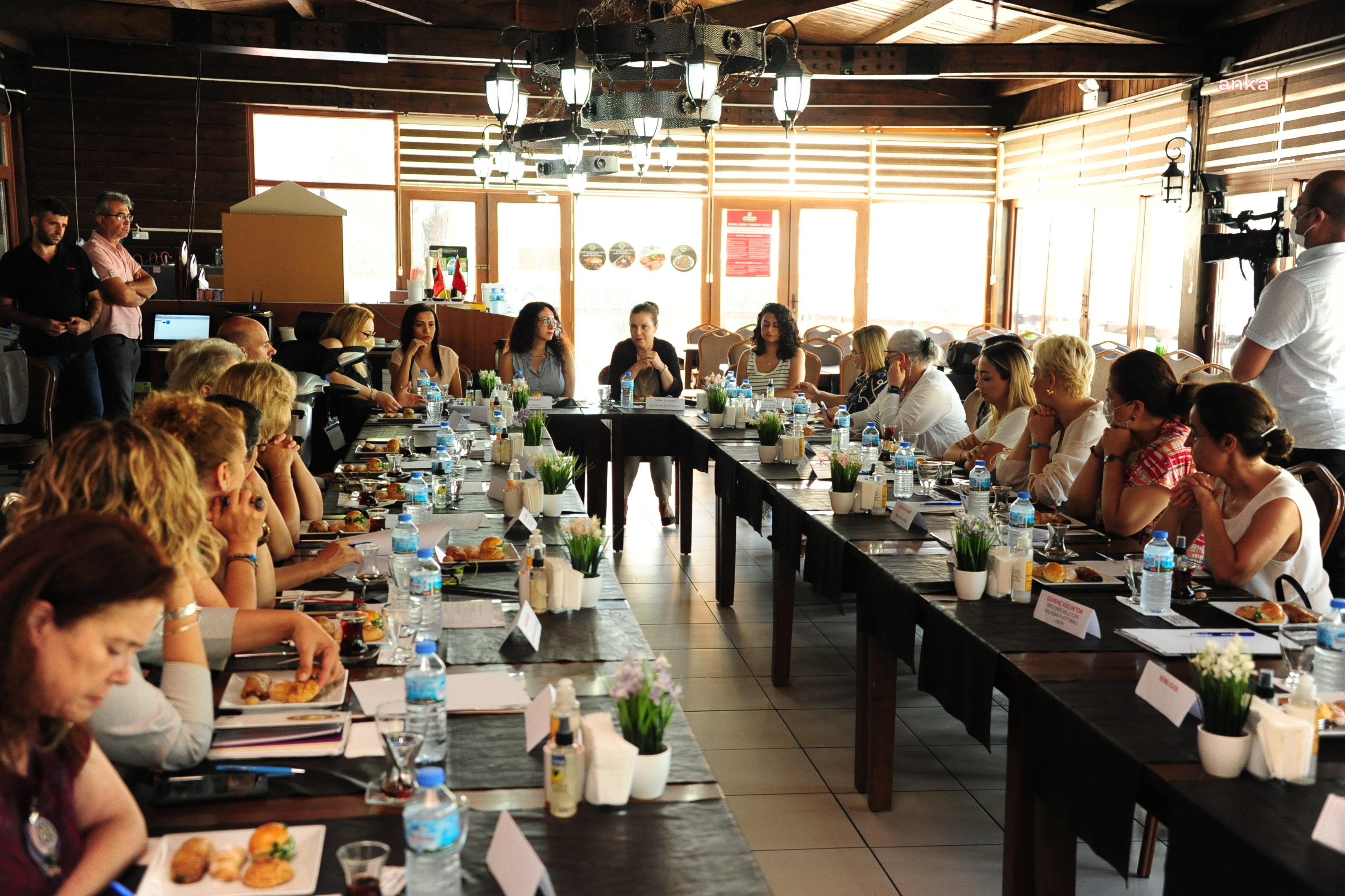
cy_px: 448
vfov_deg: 33.4
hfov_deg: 48.5
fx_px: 1494
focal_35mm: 40
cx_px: 672
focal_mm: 40
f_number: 4
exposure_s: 1/125
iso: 2000
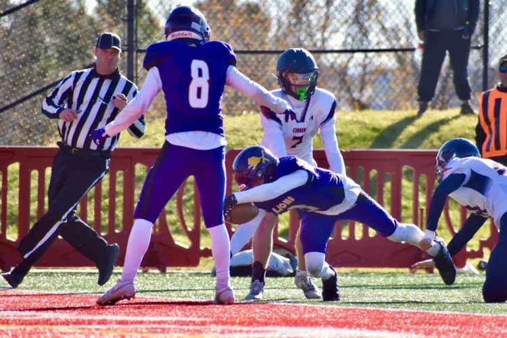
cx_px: 254
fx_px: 6337
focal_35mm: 450
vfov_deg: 3.1
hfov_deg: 4.6
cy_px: 169
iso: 500
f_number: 6.3
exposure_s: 1/1000
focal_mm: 300
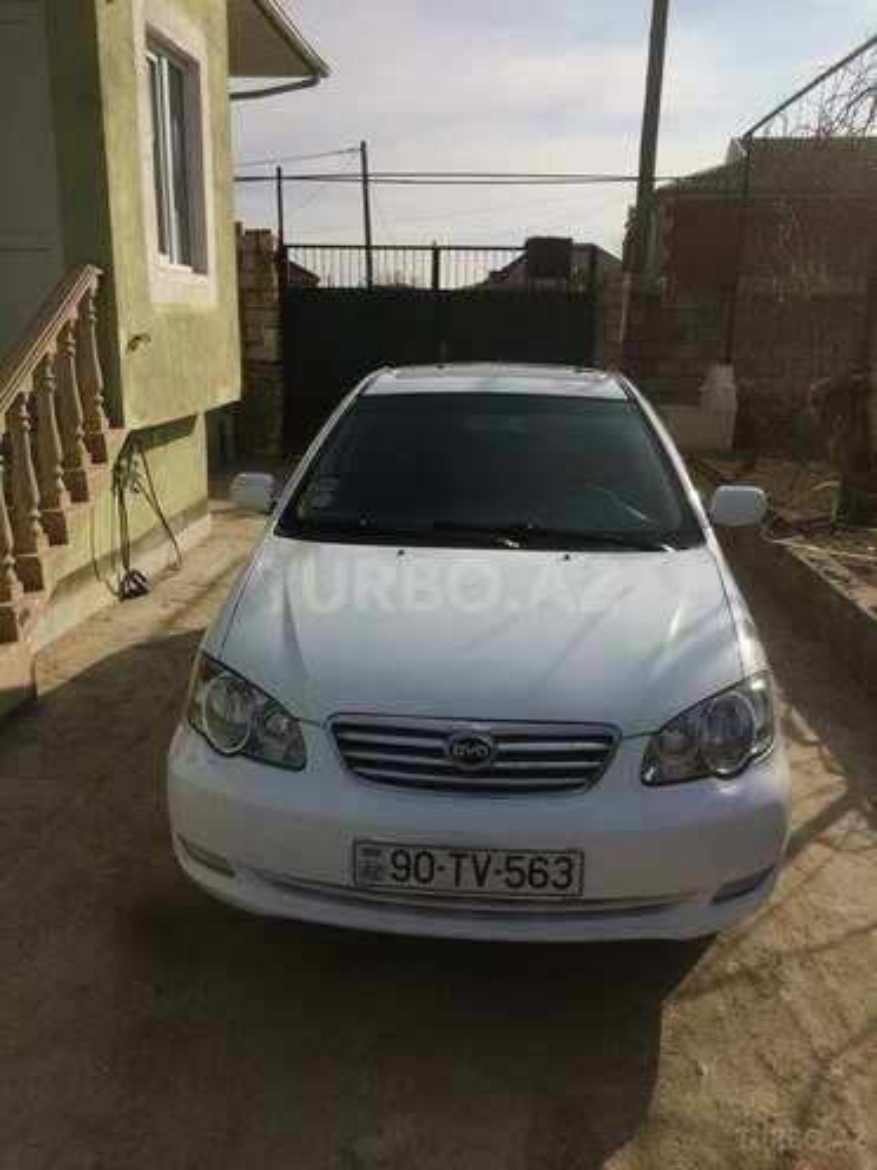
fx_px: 980
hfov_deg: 48.2
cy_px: 585
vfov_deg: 61.7
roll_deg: -0.3
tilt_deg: -18.0
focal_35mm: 29
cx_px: 438
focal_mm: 4.15
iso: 40
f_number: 2.2
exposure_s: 1/5128
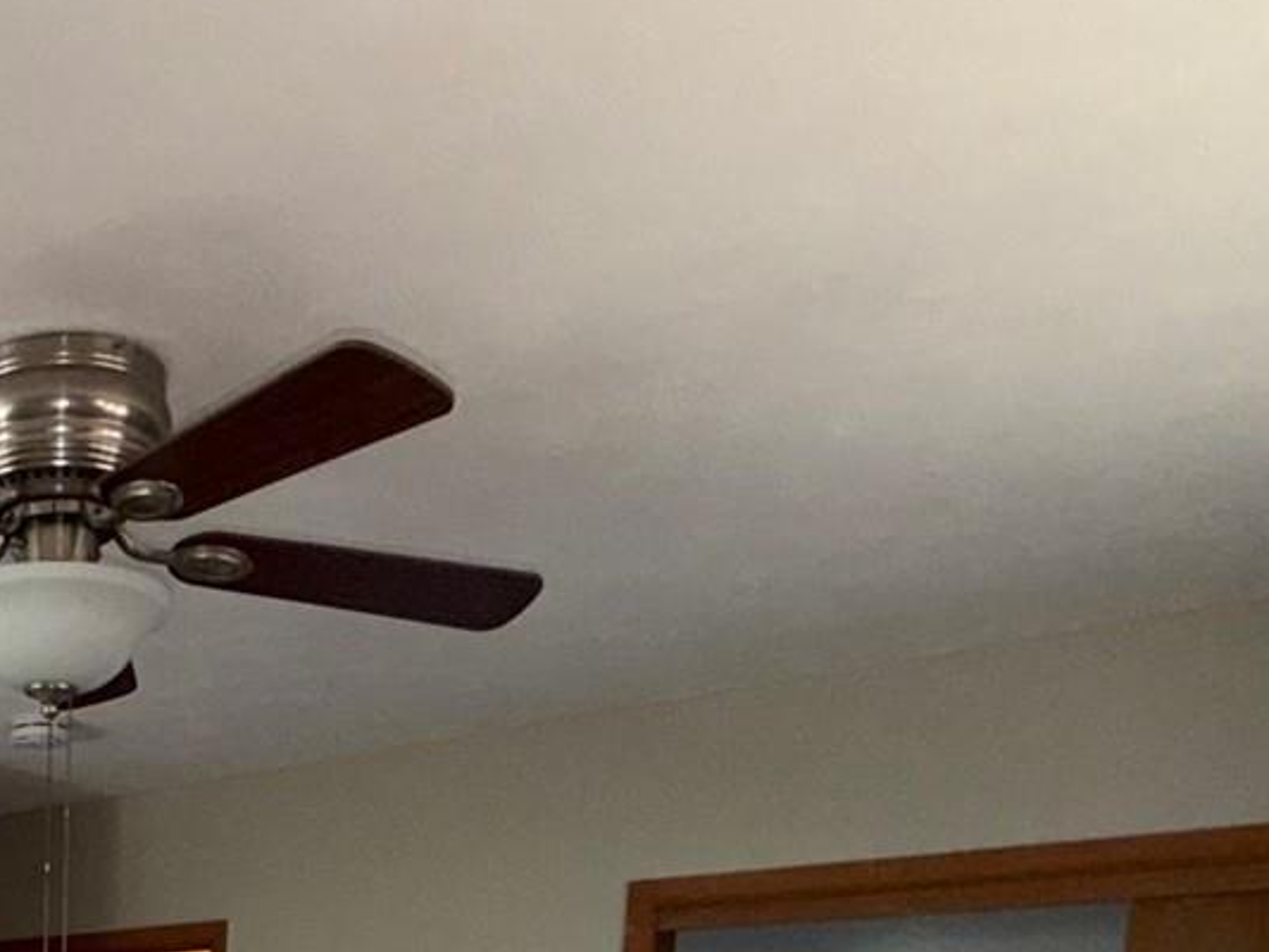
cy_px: 1354
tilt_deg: -9.1
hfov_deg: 38.2
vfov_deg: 26.7
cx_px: -83
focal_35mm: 42
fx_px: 1540
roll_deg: -0.4
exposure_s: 1/60
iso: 64
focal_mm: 2.22
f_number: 2.2
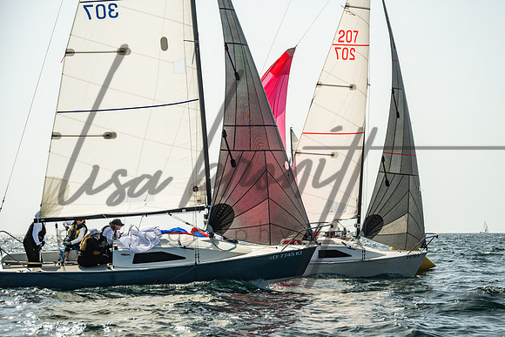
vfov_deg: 12.3
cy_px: 177
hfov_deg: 18.3
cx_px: 300
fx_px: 1566
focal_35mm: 112
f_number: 6.3
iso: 320
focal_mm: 93
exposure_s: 1/2000
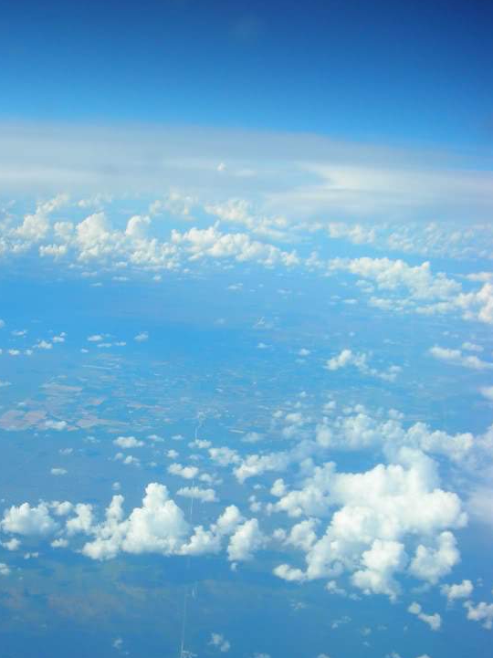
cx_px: 155
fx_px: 1026
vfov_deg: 35.2
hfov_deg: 26.8
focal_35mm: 54
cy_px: 448
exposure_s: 1/186
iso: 50
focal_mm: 6.3
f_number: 6.4
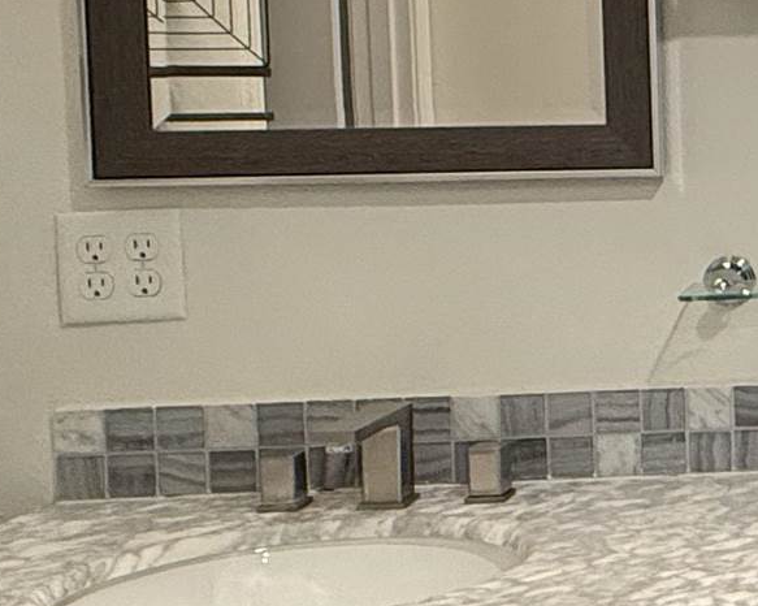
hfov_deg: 20.8
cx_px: 1249
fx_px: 1615
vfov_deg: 21.1
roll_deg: +0.9
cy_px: 160
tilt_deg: -2.4
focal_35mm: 72
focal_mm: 2.22
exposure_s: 1/120
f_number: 2.2
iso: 320
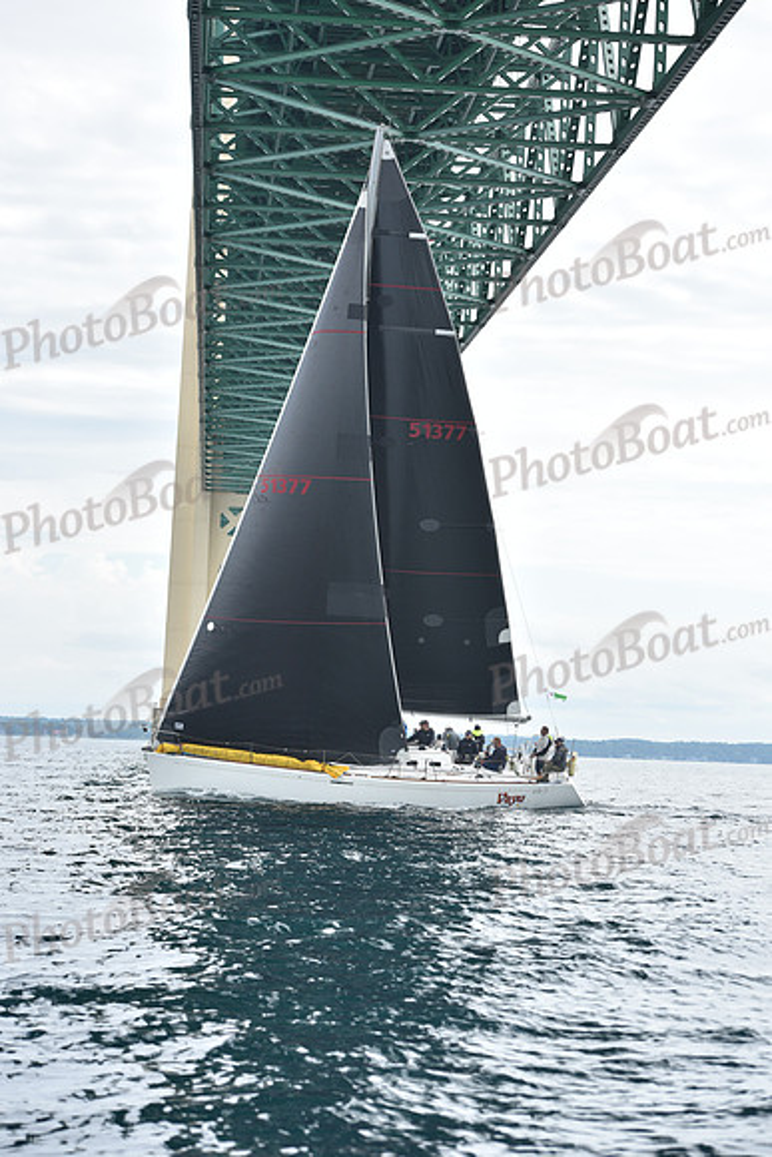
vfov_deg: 22.6
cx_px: 386
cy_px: 578
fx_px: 2893
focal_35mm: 90
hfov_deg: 15.2
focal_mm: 90
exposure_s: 1/800
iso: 250
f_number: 5.6
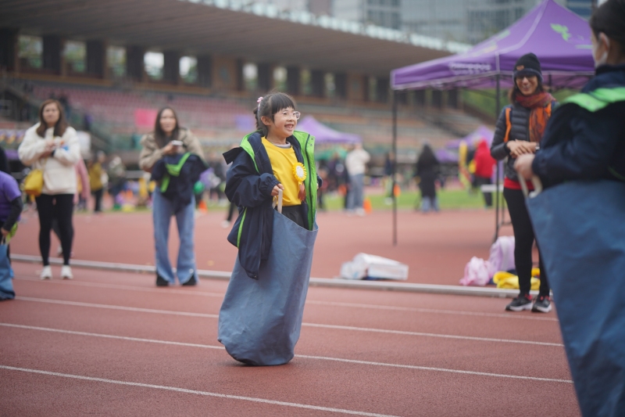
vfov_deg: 16.1
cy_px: 208
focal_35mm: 85
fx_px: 1475
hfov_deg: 23.9
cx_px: 312
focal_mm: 85
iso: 200
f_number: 1.8
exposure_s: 1/2000
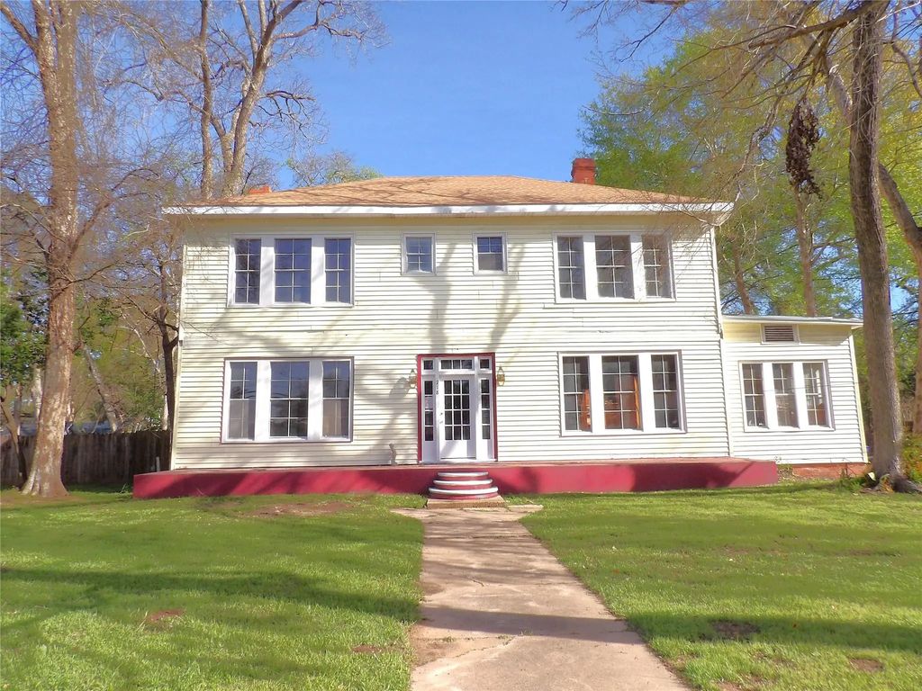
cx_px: 461
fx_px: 639
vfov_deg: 56.8
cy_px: 346
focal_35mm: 24
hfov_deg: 71.6
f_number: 4.6
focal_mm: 4.3
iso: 100
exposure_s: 1/486
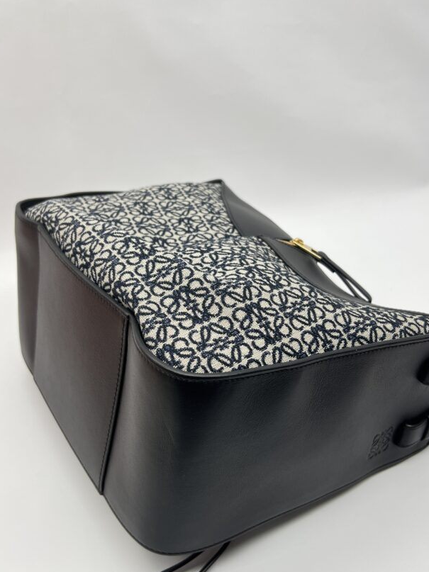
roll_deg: +3.5
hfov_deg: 42.9
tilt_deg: -34.3
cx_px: 208
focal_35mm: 33
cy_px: 304
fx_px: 545
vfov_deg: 55.3
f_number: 1.5
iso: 32
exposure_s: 1/110
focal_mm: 5.7
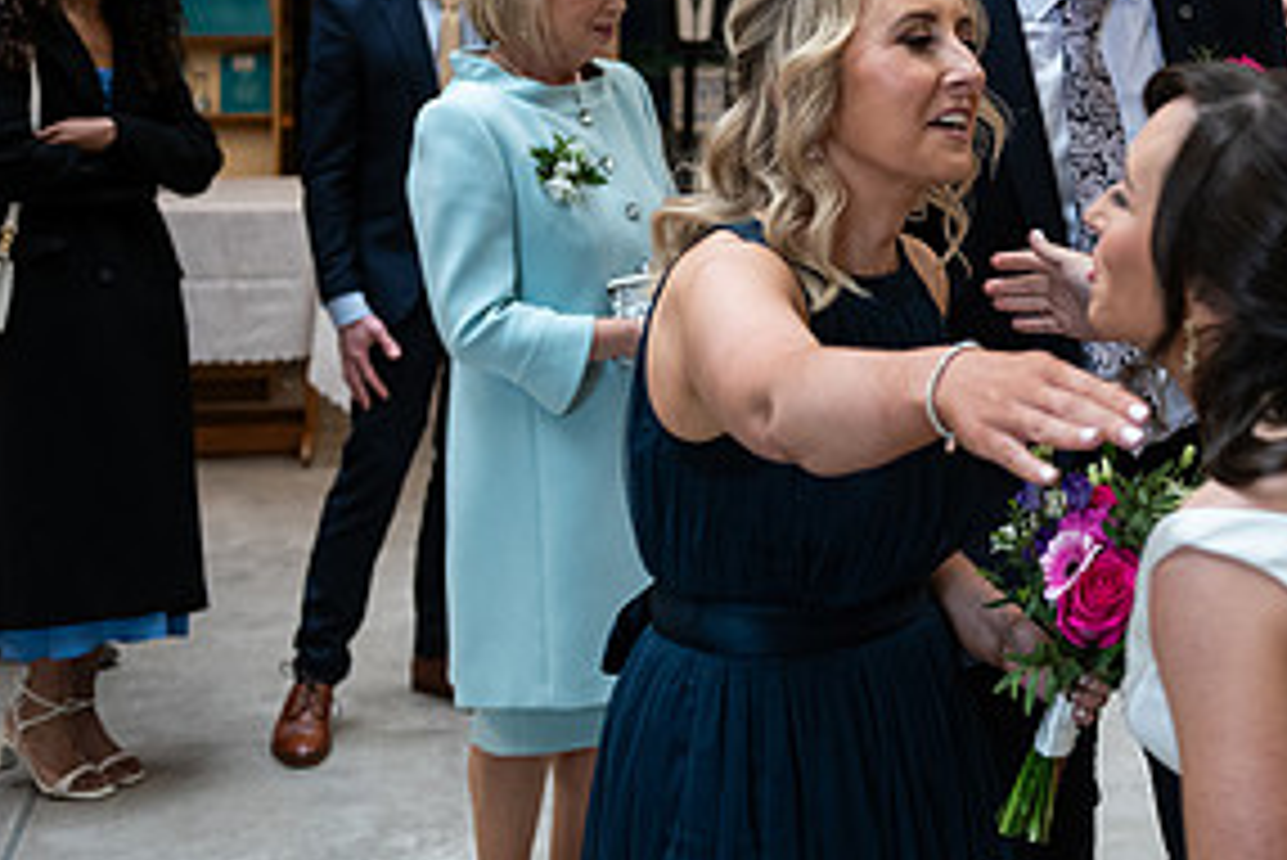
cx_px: 1228
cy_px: 223
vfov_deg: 18.6
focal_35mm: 73
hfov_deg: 26.5
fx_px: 2611
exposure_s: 1/160
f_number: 3.5
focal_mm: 36
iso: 800
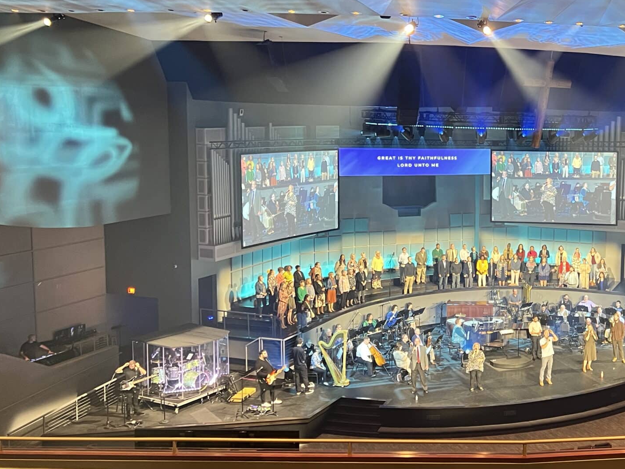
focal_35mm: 47
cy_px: 207
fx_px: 849
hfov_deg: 38.0
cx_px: 550
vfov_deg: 30.9
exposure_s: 1/60
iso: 500
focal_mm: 5.7
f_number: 1.5
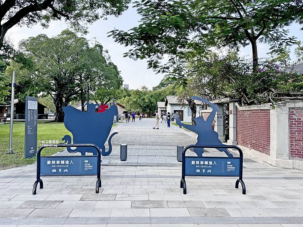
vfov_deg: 56.8
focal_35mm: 24
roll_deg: +0.6
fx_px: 210
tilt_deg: +1.1
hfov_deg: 71.6
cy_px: 114
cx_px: 152
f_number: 1.78
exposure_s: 1/980
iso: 80
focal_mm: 6.76
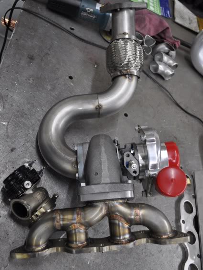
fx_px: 281
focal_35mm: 36
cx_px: 102
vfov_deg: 51.3
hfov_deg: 39.7
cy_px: 138
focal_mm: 22
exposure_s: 1/15
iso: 500
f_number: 4
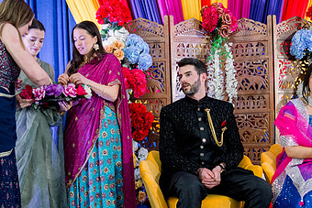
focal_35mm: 41
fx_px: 355
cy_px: 136
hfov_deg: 47.4
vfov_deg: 32.4
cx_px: 159
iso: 1250
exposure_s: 1/125
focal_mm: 24
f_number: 2.8
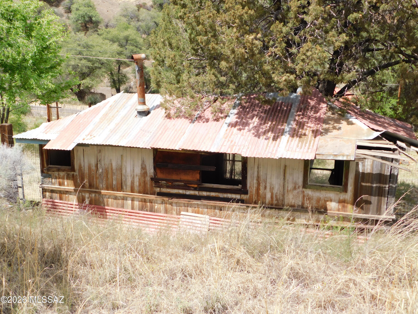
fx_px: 483
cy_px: 157
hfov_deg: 46.8
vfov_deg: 36.0
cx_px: 209
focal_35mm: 40
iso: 125
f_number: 3.6
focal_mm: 7.1
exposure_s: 1/640
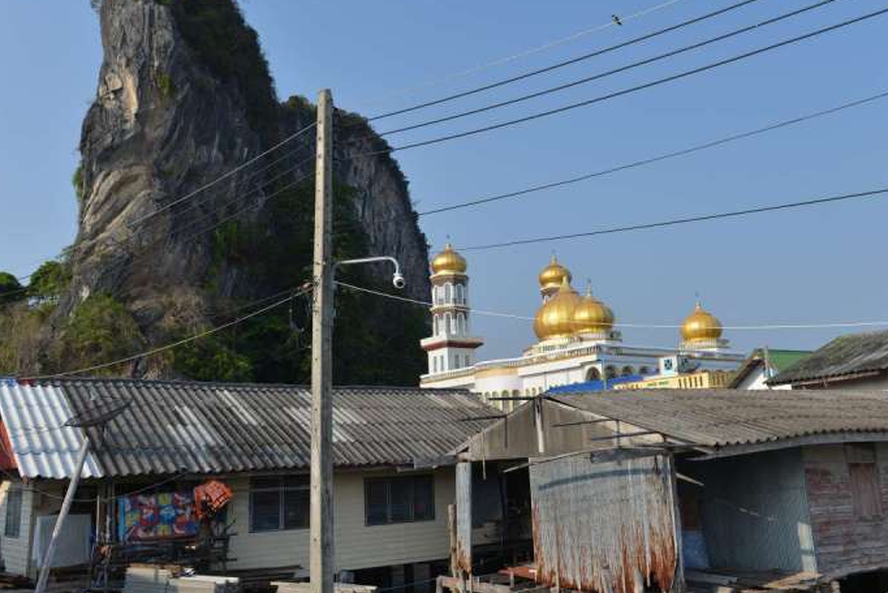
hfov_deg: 55.8
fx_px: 839
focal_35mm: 34
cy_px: 248
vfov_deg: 38.8
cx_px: 445
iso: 100
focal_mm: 29
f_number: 6.3
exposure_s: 1/160
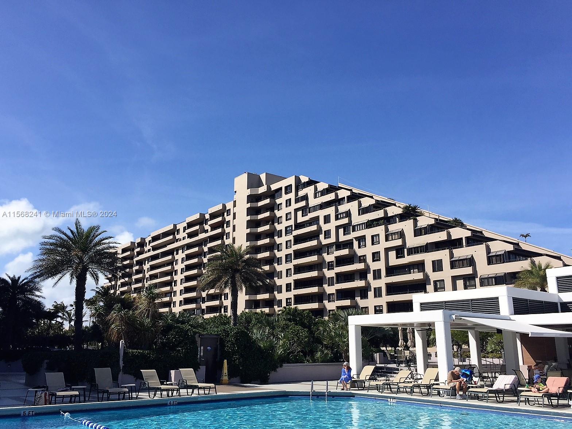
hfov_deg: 61.7
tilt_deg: +13.9
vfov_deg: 48.2
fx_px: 479
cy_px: 214
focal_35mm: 29
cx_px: 286
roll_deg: +0.5
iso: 32
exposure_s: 1/2825
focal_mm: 4.15
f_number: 2.2
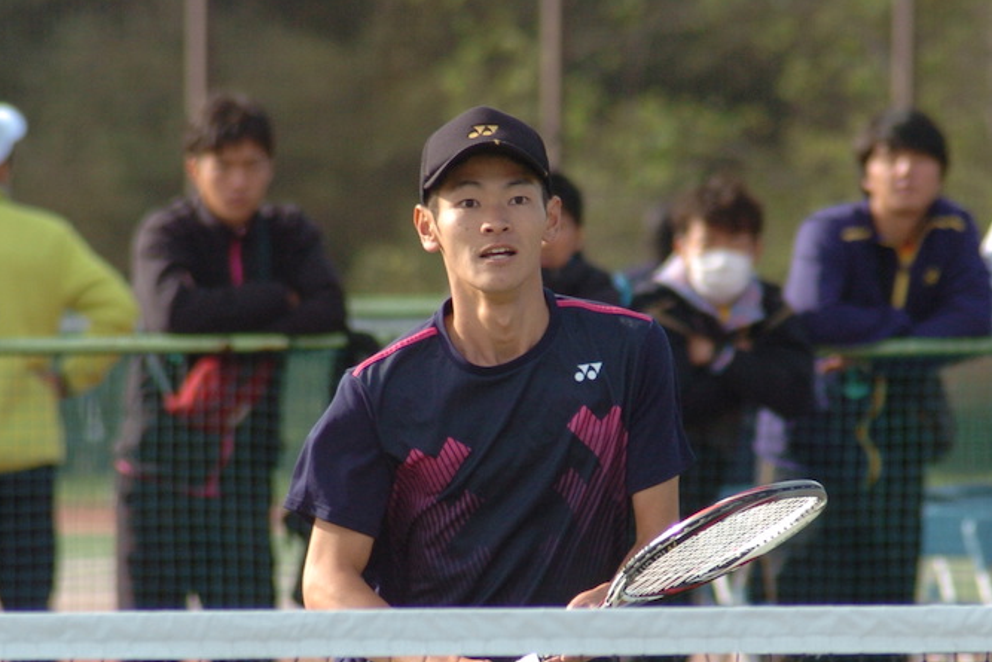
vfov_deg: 2.0
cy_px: 429
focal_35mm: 674
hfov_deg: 3.1
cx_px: 501
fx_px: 18575
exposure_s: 1/500
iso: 400
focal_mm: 300
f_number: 6
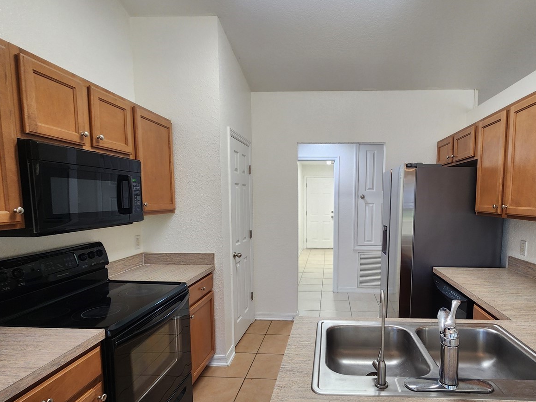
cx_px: 310
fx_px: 279
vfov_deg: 71.2
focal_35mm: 18
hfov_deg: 87.1
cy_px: 231
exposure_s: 1/60
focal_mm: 2.2
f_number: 2.2
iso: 125
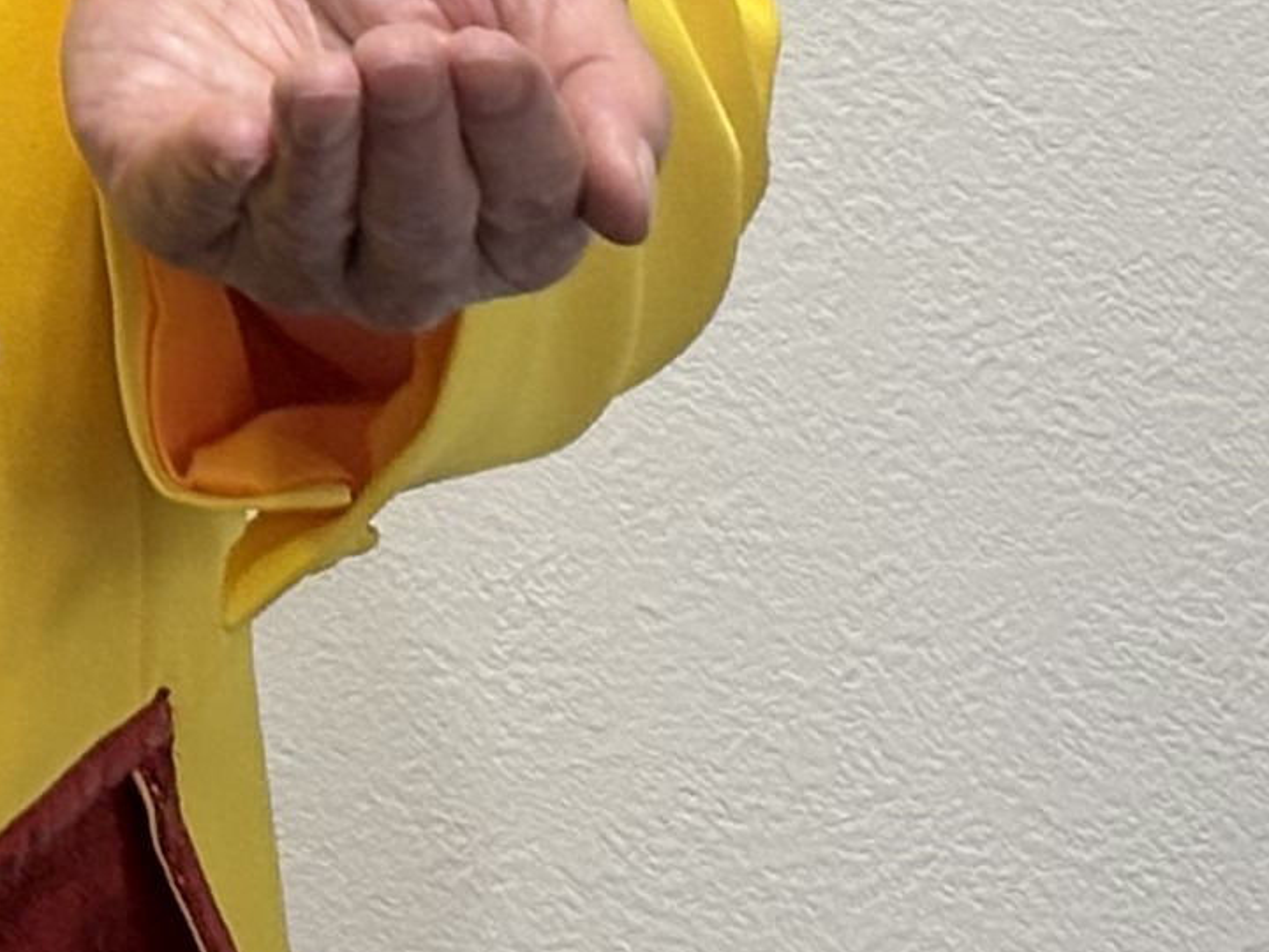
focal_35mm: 291
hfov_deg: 6.7
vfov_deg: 5.0
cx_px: -522
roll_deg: +1.8
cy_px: -1433
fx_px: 10668
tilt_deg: -0.7
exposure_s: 1/50
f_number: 1.6
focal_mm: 5.96
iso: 80
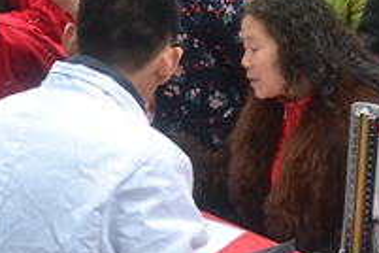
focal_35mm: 67
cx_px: 121
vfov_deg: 19.9
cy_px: 18
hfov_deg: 29.8
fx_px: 705
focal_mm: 18
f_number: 7.1
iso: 800
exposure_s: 1/200
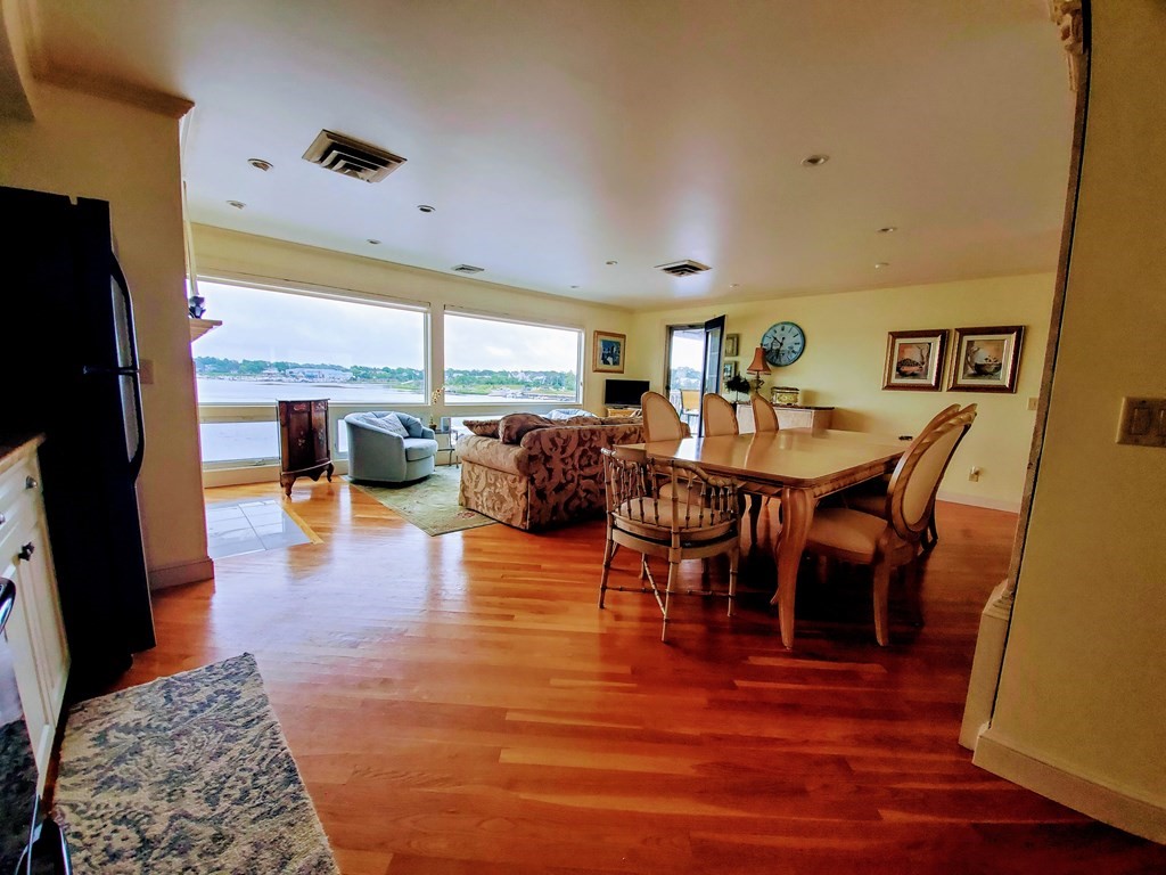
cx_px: 583
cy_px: 438
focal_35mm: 13
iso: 80
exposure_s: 1/54
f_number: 2.2
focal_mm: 1.8
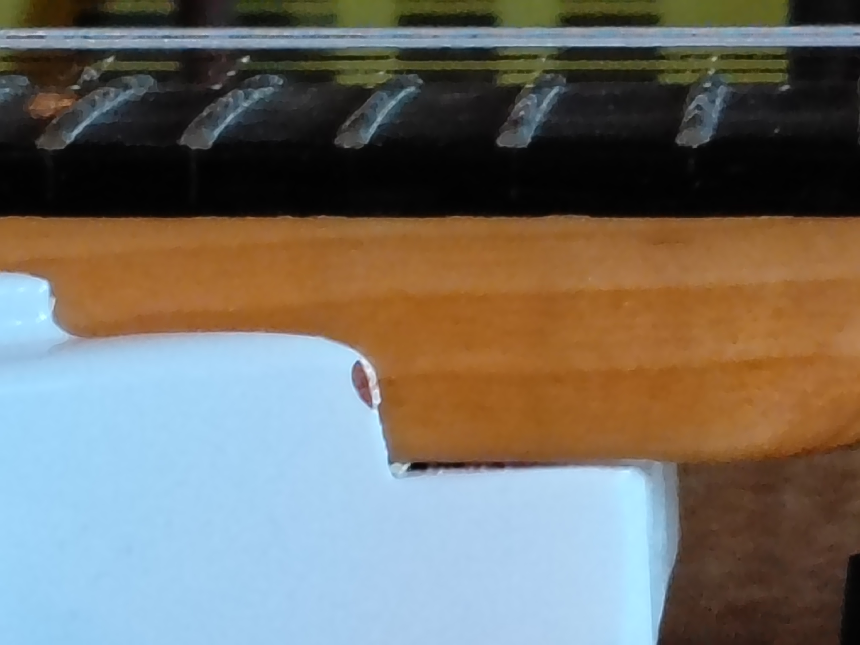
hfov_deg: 9.2
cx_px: 430
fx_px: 5341
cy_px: 322
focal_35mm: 215
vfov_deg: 6.9
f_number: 1.8
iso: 456
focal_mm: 4.05
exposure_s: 1/33.3
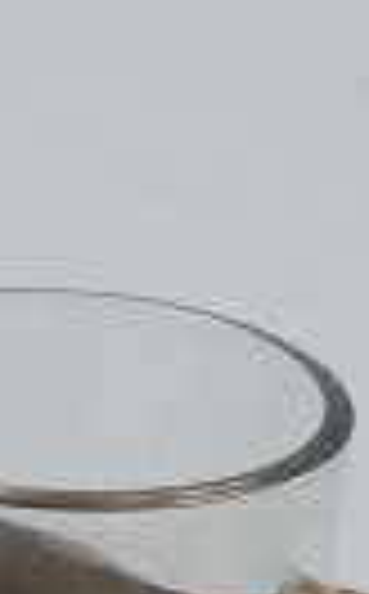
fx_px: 8501
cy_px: 742
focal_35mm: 526
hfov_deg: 2.5
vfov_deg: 4.0
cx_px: 43
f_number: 11
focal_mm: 52
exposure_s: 1/30
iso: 800
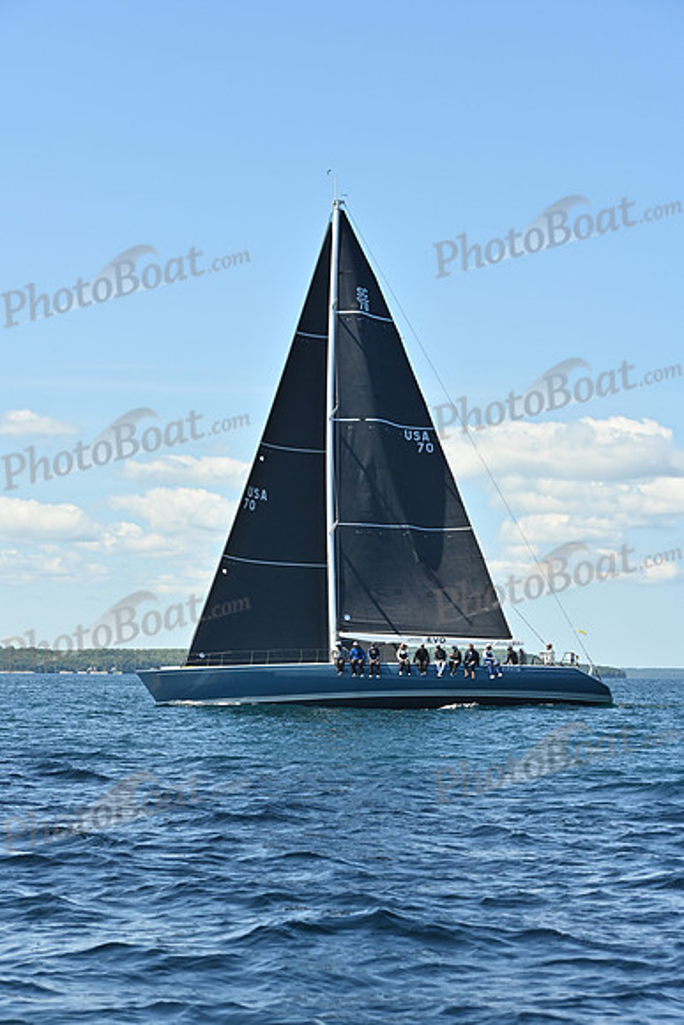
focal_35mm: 98
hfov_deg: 14.0
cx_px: 342
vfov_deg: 20.8
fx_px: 2791
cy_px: 512
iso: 320
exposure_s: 1/1000
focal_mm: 98
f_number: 7.1
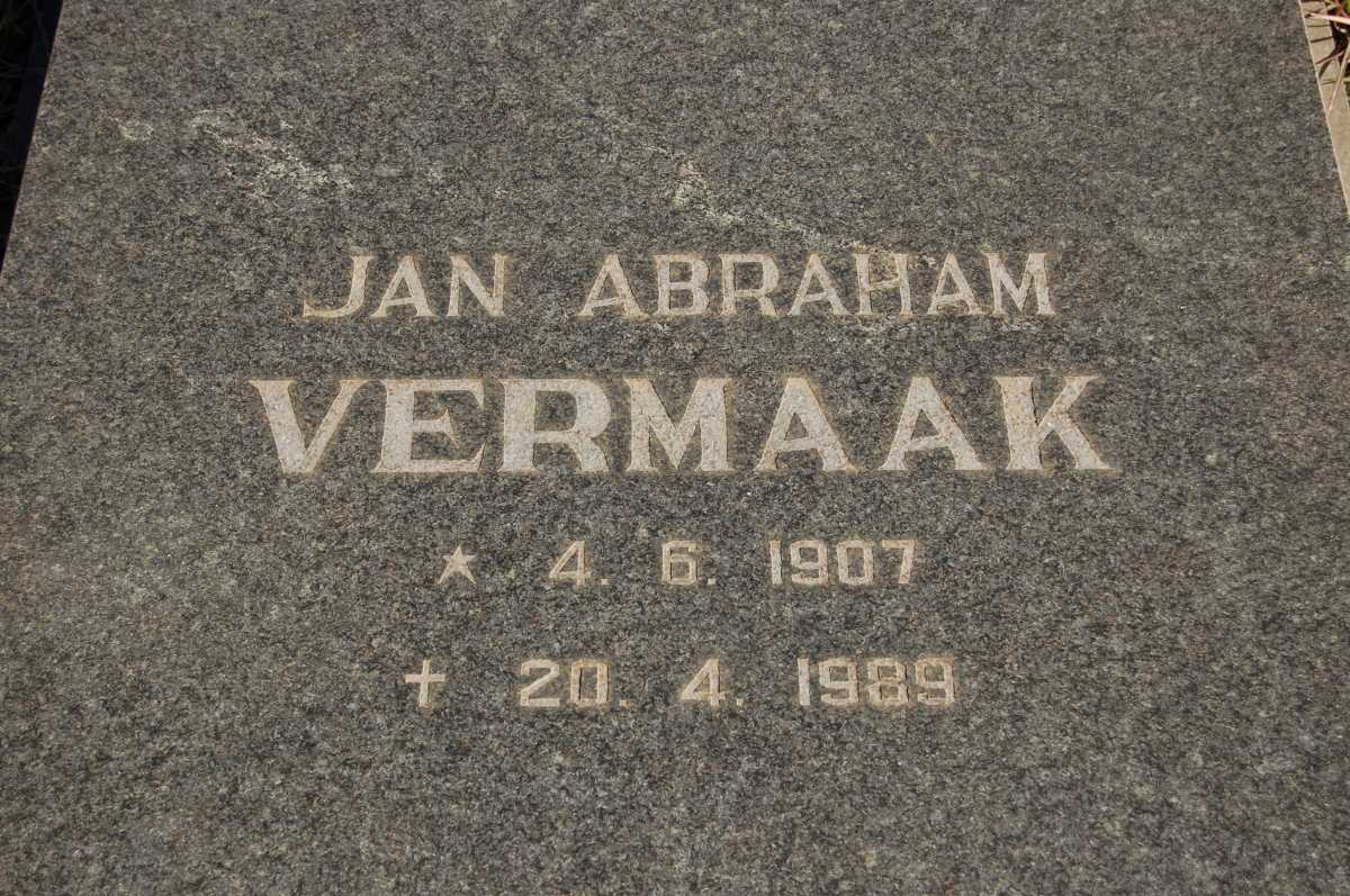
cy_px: 448
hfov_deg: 28.1
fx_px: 2697
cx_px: 675
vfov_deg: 18.9
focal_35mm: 72
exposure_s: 1/500
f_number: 6.3
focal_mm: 48
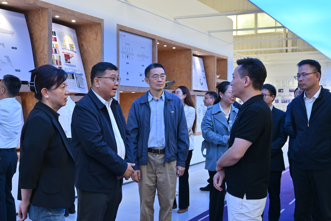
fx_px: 434
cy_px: 110
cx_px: 166
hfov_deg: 41.7
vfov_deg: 28.5
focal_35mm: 47
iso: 500
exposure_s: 1/125
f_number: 5
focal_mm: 31.5
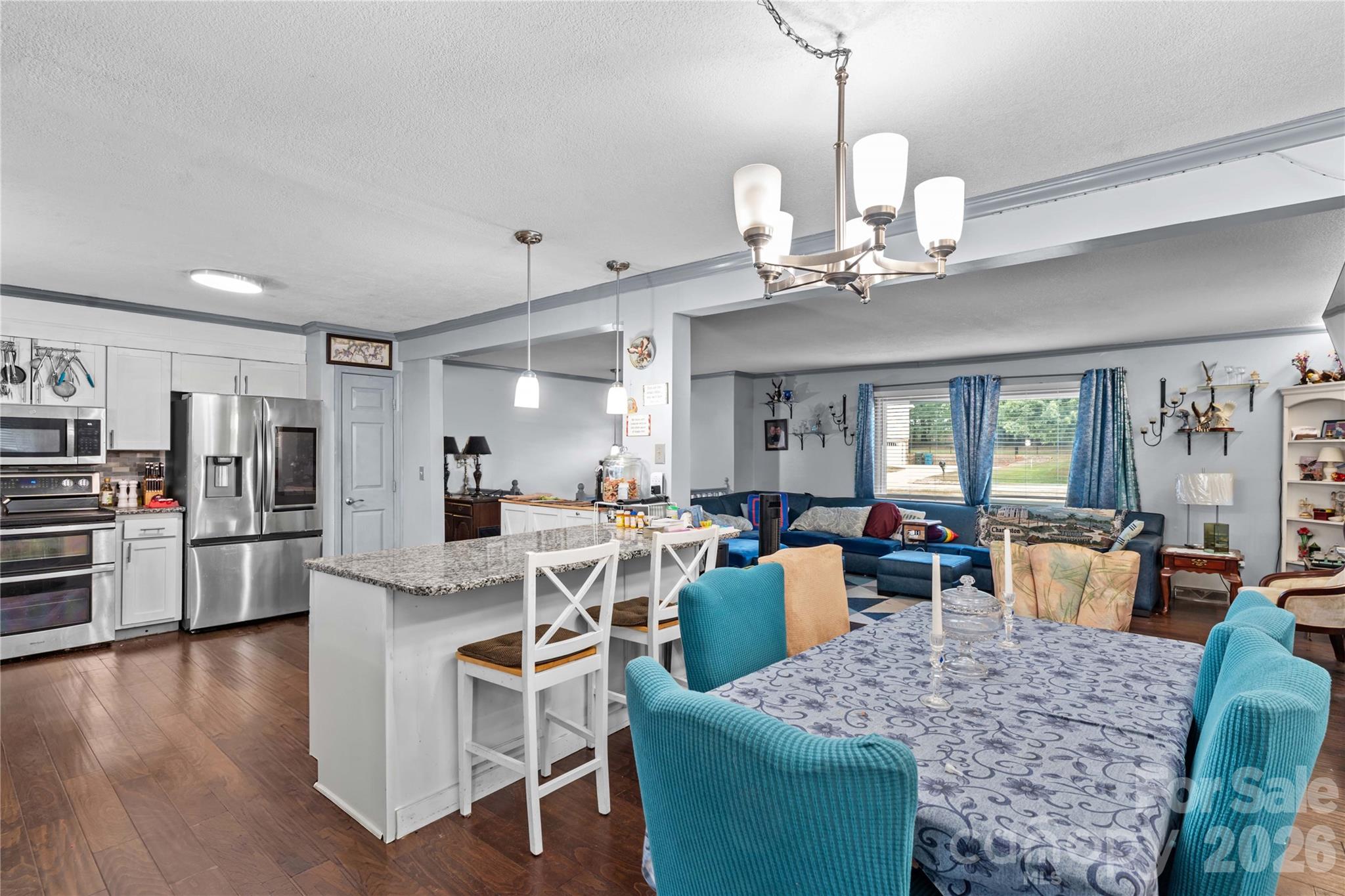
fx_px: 598
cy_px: 448
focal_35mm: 16
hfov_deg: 96.7
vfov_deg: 73.7
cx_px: 672
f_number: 8
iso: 100
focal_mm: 16
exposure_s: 1
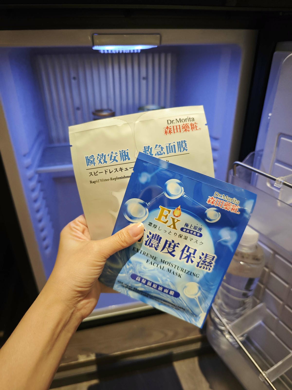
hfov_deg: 58.9
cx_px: 146
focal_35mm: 23
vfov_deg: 73.9
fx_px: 259
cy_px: 195
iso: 4000
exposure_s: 1/300
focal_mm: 8.72
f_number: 1.63
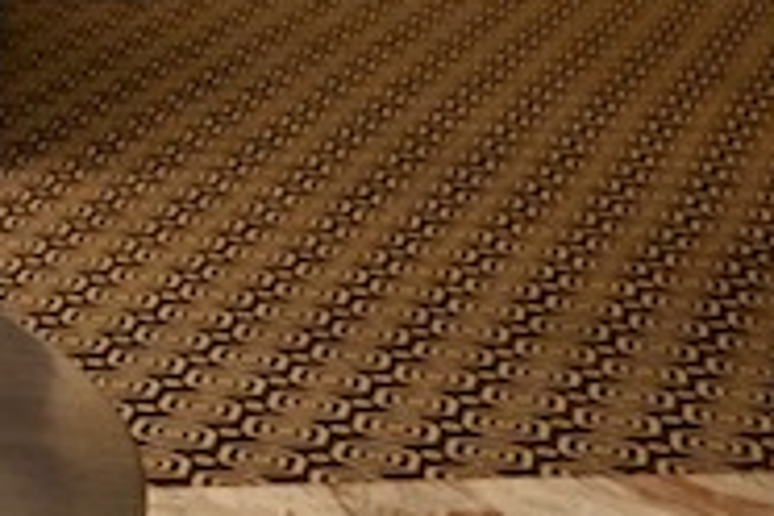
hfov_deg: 13.4
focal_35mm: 132
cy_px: -231
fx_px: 2838
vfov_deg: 10.1
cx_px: -766
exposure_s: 1/100
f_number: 3.5
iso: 3200
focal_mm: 16
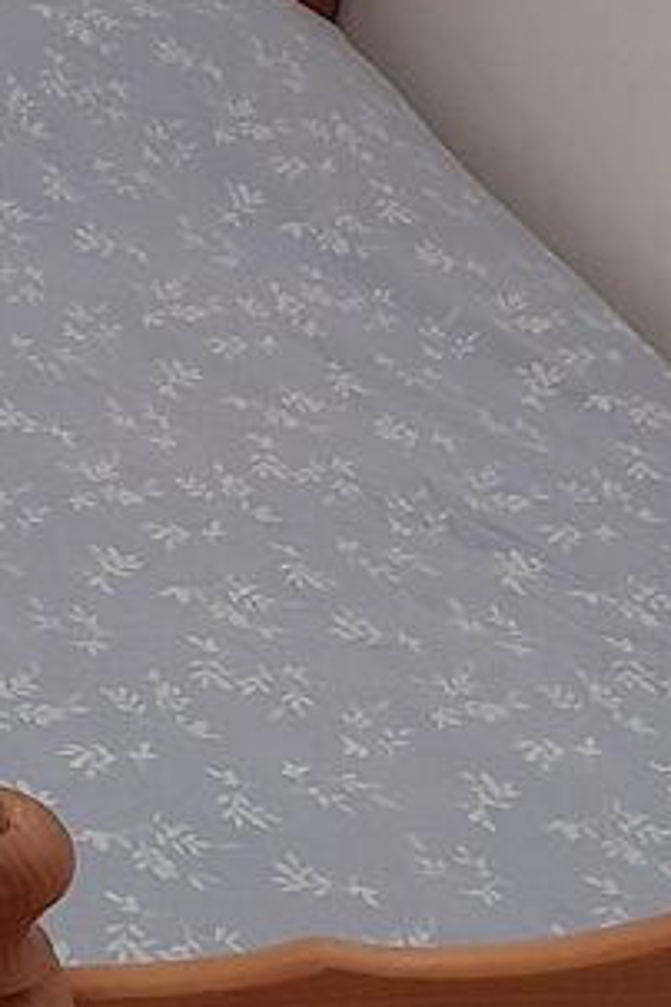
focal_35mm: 119
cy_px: 527
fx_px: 3327
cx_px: 322
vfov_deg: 17.2
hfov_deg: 11.5
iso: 400
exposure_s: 1/50
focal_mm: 3.98
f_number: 1.8
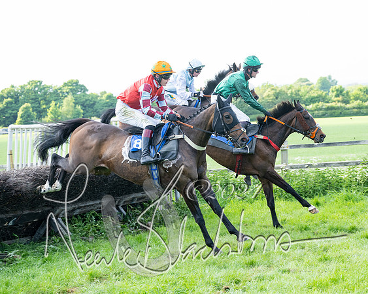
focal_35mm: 91
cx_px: 234
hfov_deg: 20.9
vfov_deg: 16.8
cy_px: 142
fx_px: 993
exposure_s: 1/800
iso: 400
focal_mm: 70
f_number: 4
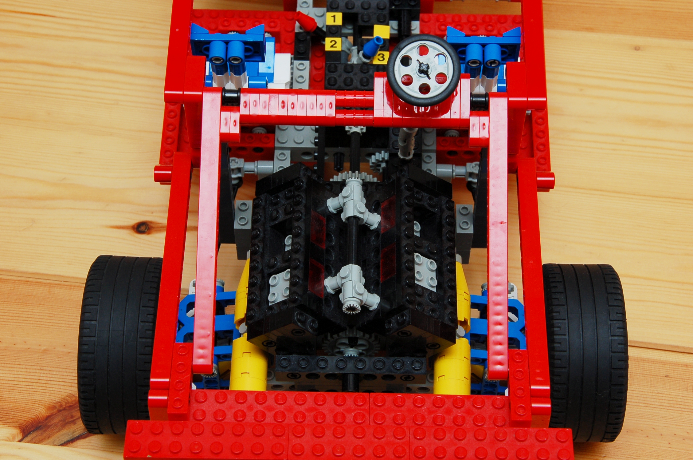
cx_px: 346
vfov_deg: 15.7
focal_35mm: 87
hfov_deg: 23.4
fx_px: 1672
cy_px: 230
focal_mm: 58
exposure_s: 1/60
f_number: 13
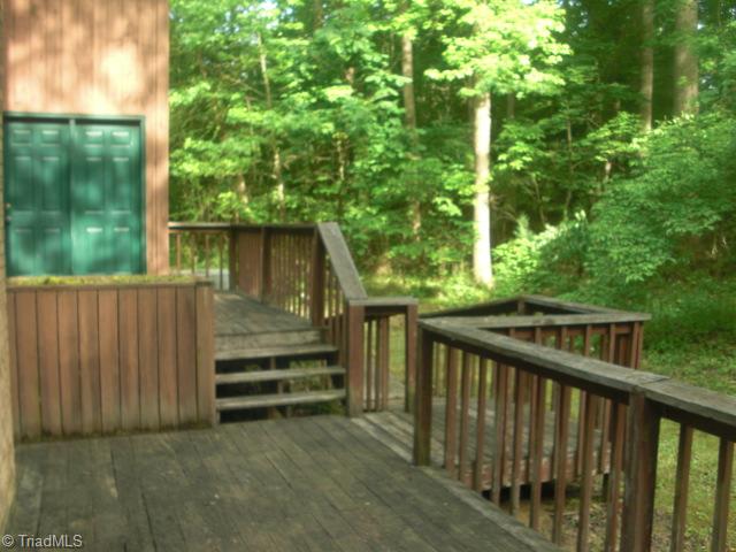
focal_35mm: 36
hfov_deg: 51.4
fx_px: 765
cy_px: 276
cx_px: 368
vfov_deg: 39.7
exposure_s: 1/100
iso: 100
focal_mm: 6.3
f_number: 2.8
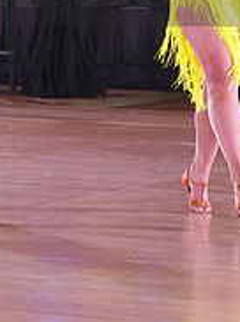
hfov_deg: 6.4
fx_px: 2131
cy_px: -32
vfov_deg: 8.5
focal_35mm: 230
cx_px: 43
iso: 3200
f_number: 4
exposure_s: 1/400
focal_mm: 75
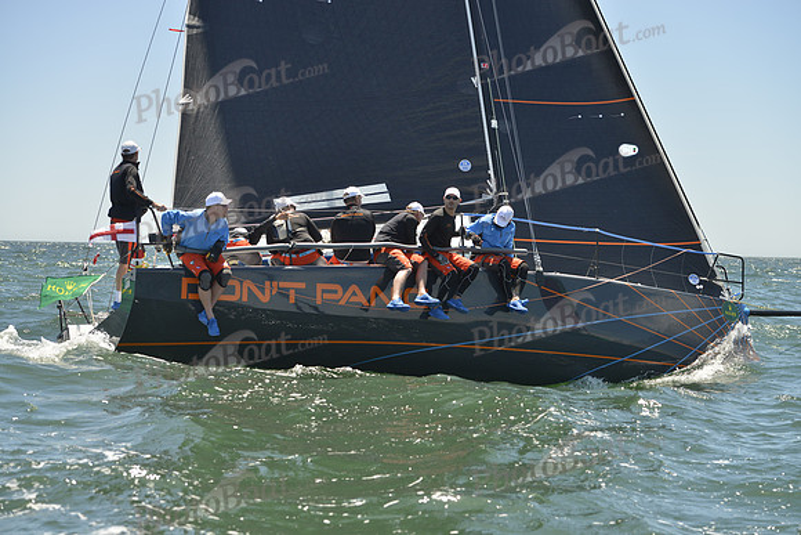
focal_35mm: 70
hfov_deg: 28.8
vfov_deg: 19.5
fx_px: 1558
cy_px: 268
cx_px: 400
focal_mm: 70
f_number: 5
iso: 280
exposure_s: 1/1600
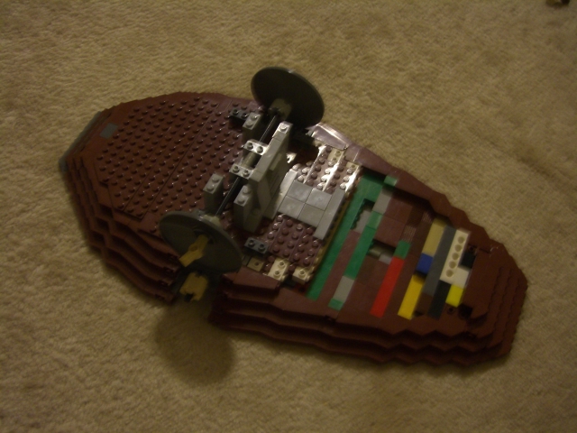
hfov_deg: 49.0
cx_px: 288
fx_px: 633
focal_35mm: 38
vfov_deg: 37.7
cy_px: 216
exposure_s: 1/8
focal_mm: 6.2
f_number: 2.7
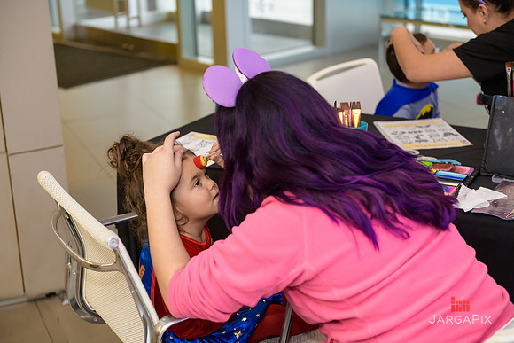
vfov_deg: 22.6
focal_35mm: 60
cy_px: 172
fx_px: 857
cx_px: 257
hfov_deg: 33.4
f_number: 3.2
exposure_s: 1/125
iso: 1000
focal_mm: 60
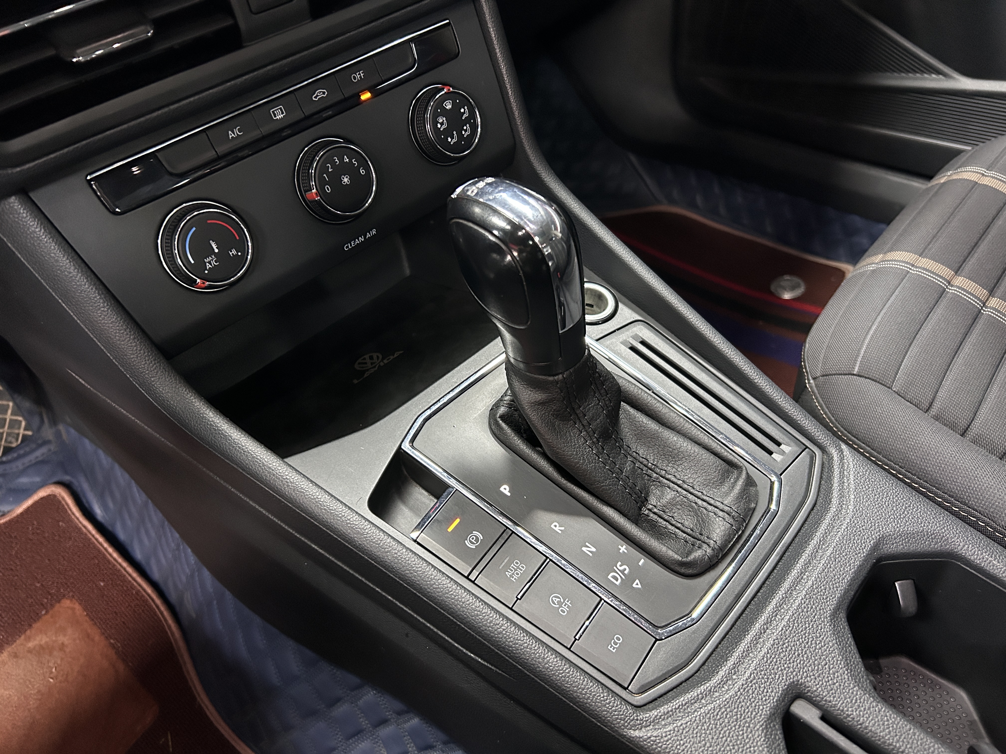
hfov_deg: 67.3
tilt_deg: -44.2
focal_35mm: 26
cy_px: 377
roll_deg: +7.5
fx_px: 756
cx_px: 503
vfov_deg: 53.1
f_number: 1.5
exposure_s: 1/33
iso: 500
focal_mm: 5.7
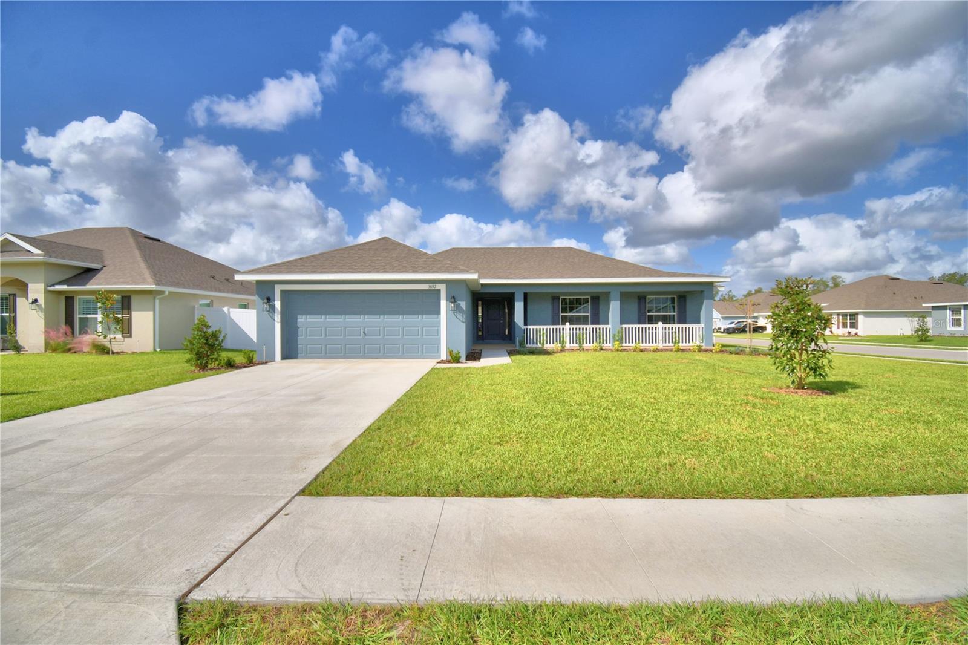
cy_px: 322
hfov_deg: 100.4
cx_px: 484
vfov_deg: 77.3
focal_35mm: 15
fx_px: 403
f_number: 4.5
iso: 100
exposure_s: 1/2000
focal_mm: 10
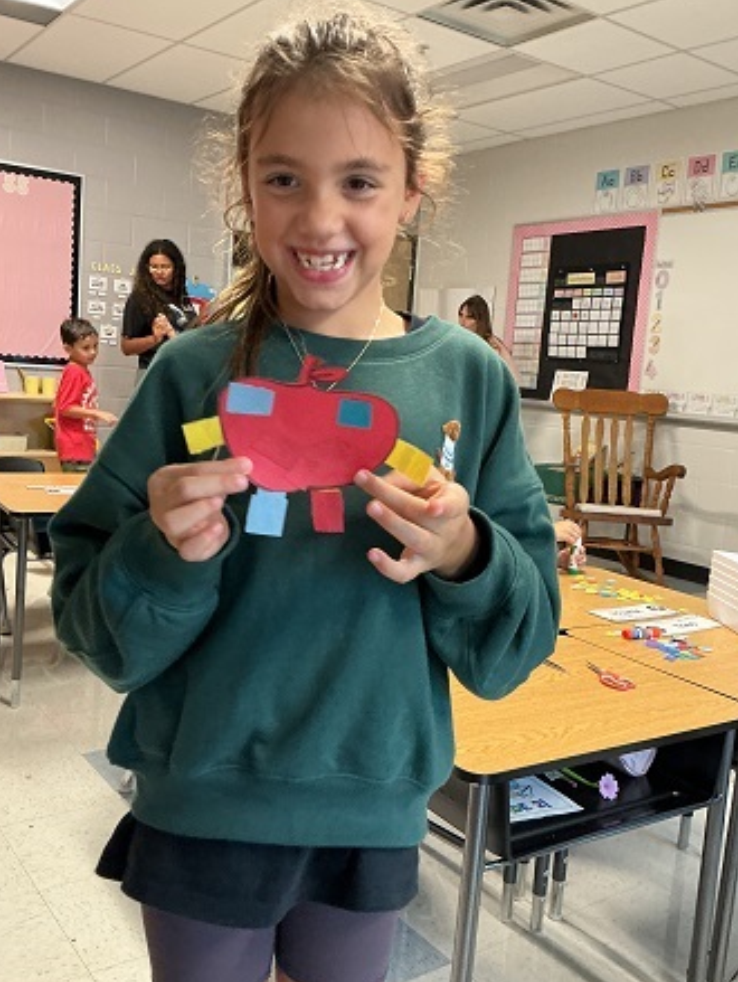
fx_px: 937
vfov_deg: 55.3
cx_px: 352
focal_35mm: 33
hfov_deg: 43.0
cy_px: 476
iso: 200
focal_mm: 3
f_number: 1.8
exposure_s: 1/33
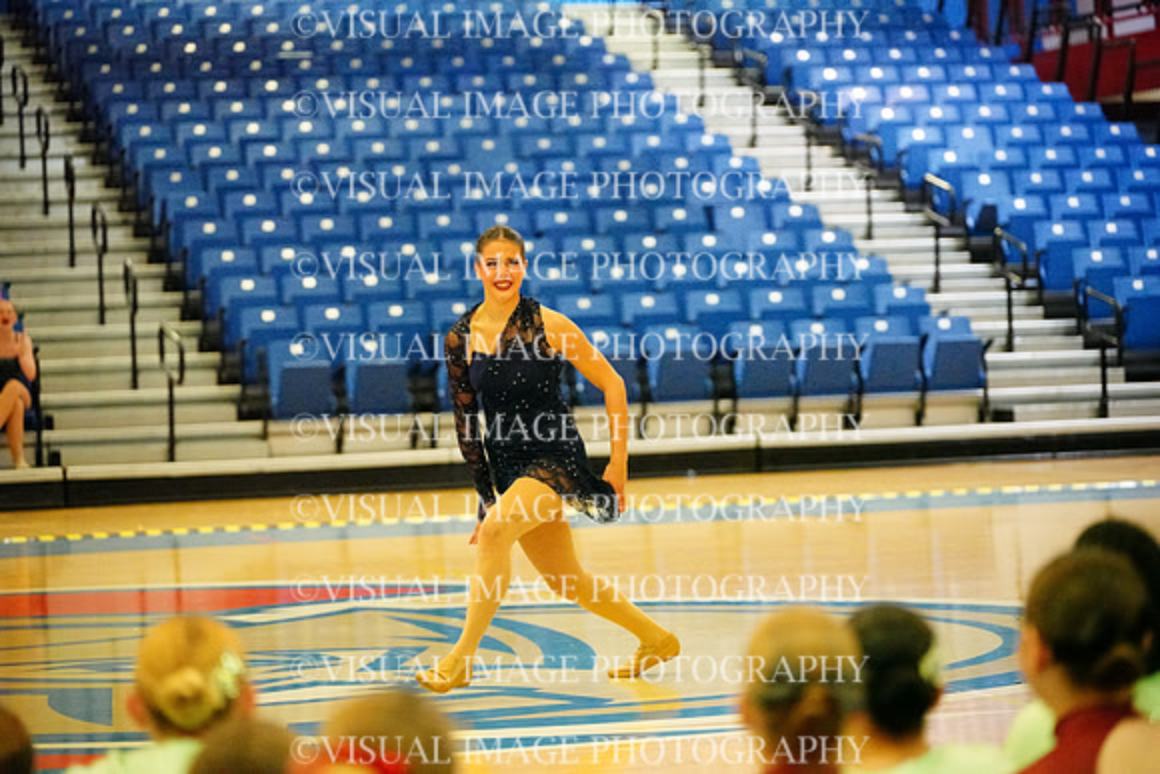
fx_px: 3642
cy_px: 387
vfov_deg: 12.1
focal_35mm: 113
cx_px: 580
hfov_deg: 18.1
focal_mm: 113
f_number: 2.8
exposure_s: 1/1600
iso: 25600
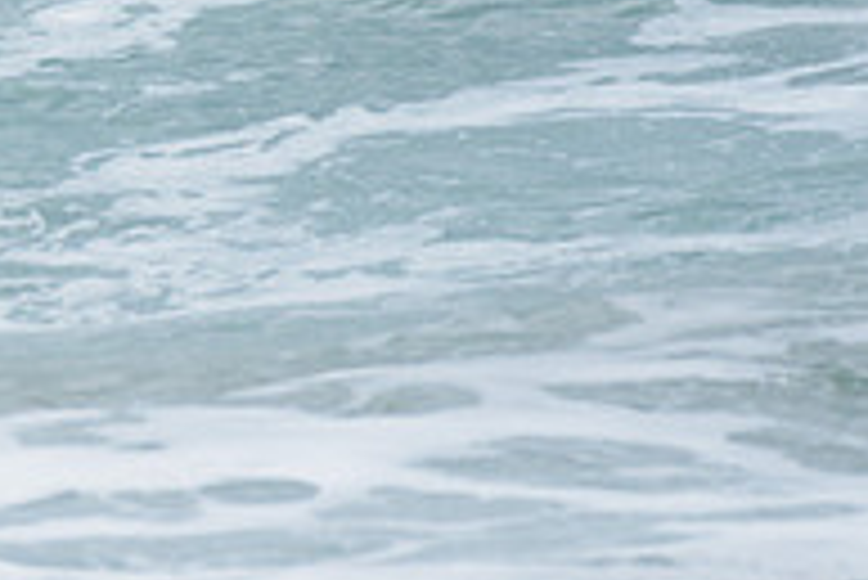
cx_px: -638
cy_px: -442
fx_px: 44541
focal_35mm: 1846
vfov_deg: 0.7
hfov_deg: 1.1
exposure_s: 1/2000
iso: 220
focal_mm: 500
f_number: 5.6
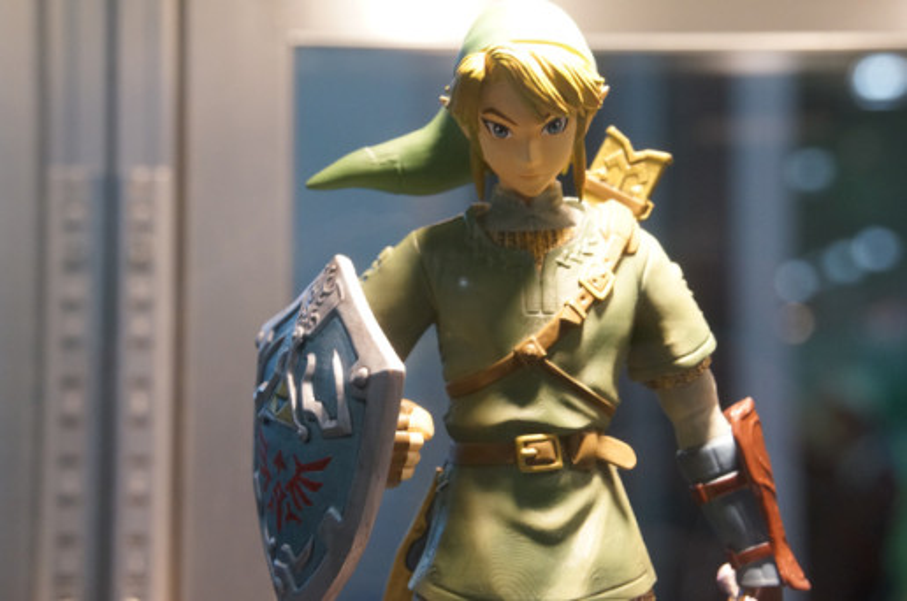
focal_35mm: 87
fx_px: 2188
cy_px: 300
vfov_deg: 15.6
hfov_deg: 23.4
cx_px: 454
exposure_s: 1/60
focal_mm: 58
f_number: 7.1
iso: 1600
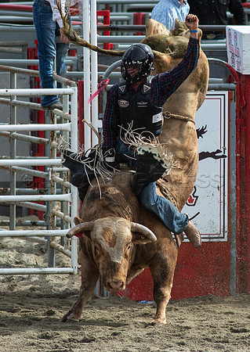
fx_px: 8598
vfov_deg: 2.3
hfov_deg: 1.7
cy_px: 192
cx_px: 157
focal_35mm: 861
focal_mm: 300
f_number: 4
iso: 1000
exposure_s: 1/8000
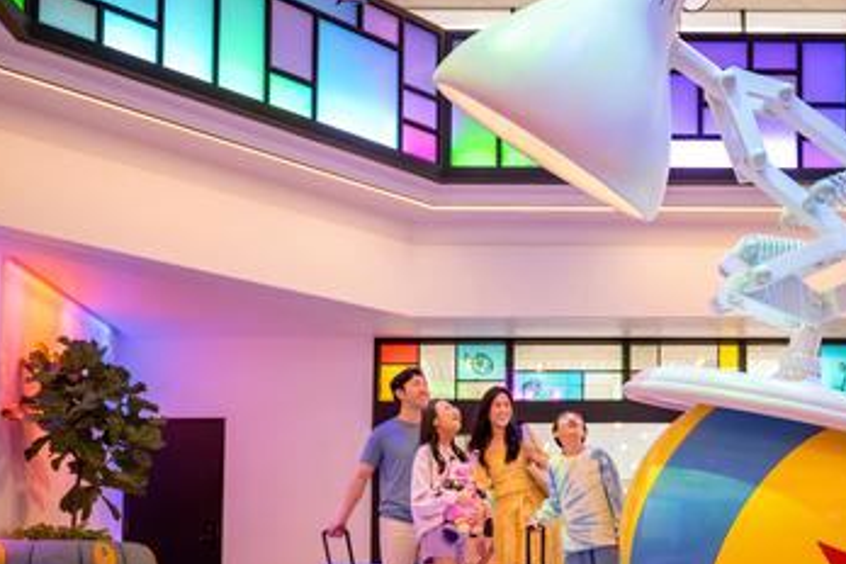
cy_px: 440
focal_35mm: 51
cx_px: 637
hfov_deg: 38.0
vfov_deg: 26.1
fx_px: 1195
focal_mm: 29.5
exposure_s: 1/400
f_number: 2.8
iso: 2000
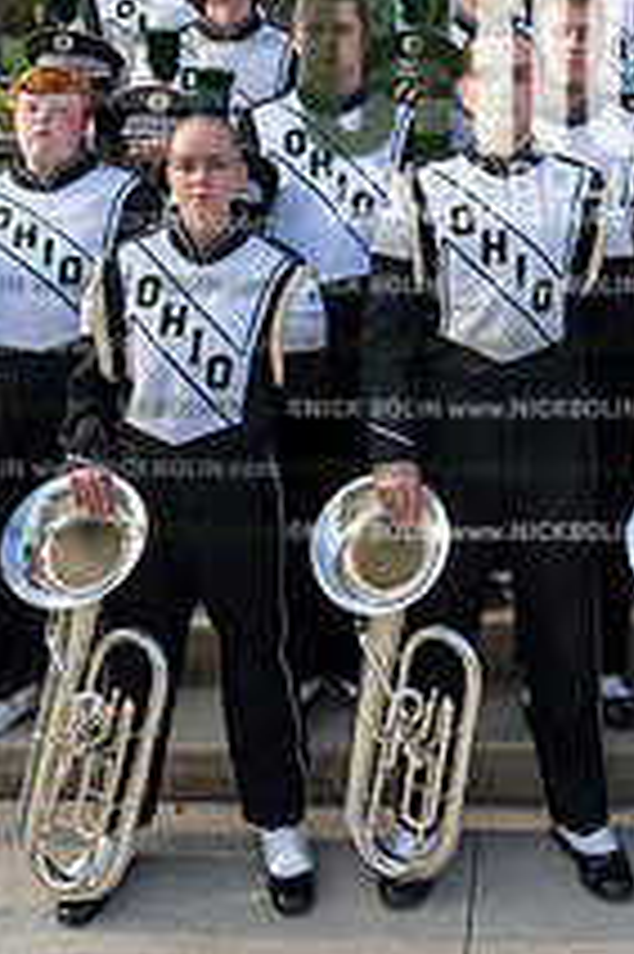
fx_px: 1349
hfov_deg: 26.0
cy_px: 99
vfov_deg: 36.5
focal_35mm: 51
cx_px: 490
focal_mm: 24
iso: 320
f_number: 5.6
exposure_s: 1/640
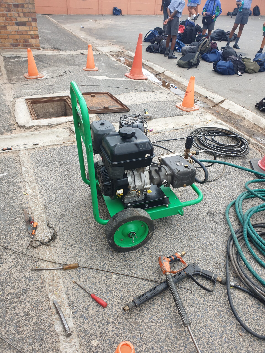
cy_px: 176
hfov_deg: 53.1
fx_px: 265
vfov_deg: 67.3
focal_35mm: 26
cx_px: 132
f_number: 2.4
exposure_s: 1/149
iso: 50
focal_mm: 4.3
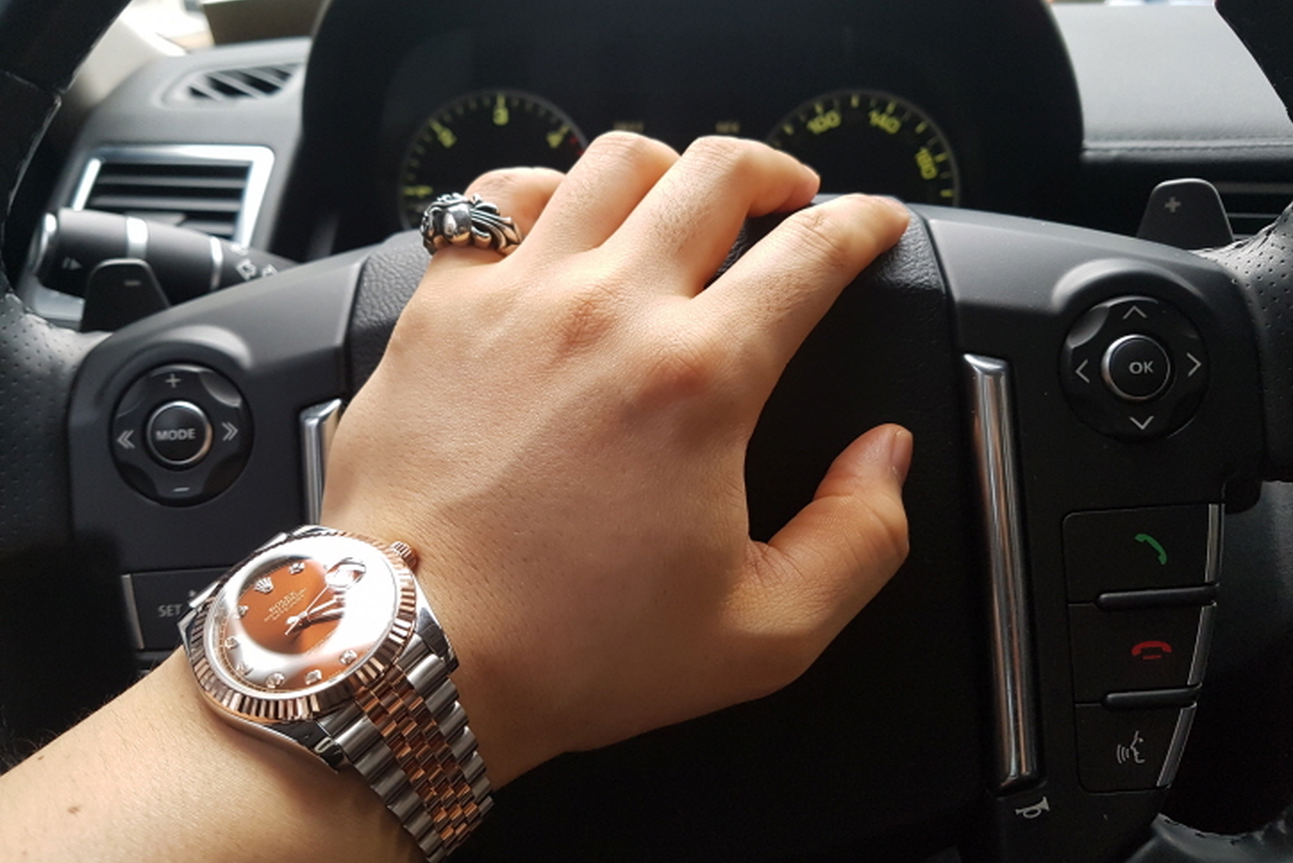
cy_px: 381
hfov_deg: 65.5
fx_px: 1006
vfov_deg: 46.3
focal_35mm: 28
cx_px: 641
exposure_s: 1/60
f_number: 1.7
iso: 160
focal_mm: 4.2
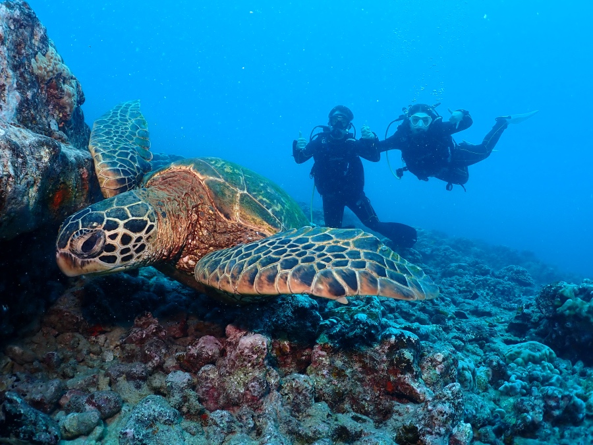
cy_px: 222
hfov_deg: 69.4
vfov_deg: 54.9
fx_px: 428
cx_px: 296
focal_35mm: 25
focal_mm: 4.5
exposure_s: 1/320
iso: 100
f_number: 2.8
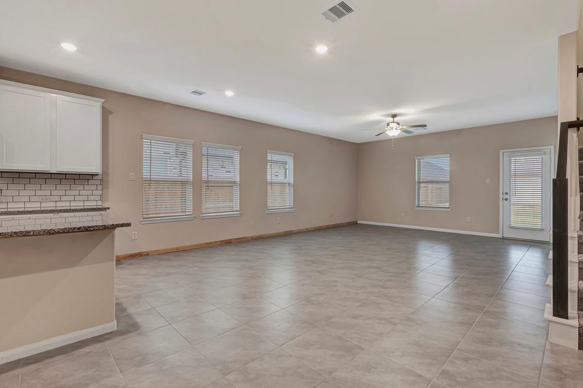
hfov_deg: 96.8
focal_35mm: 16
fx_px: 259
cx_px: 289
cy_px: 189
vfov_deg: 73.7
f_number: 8
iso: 200
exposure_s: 1/15
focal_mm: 10
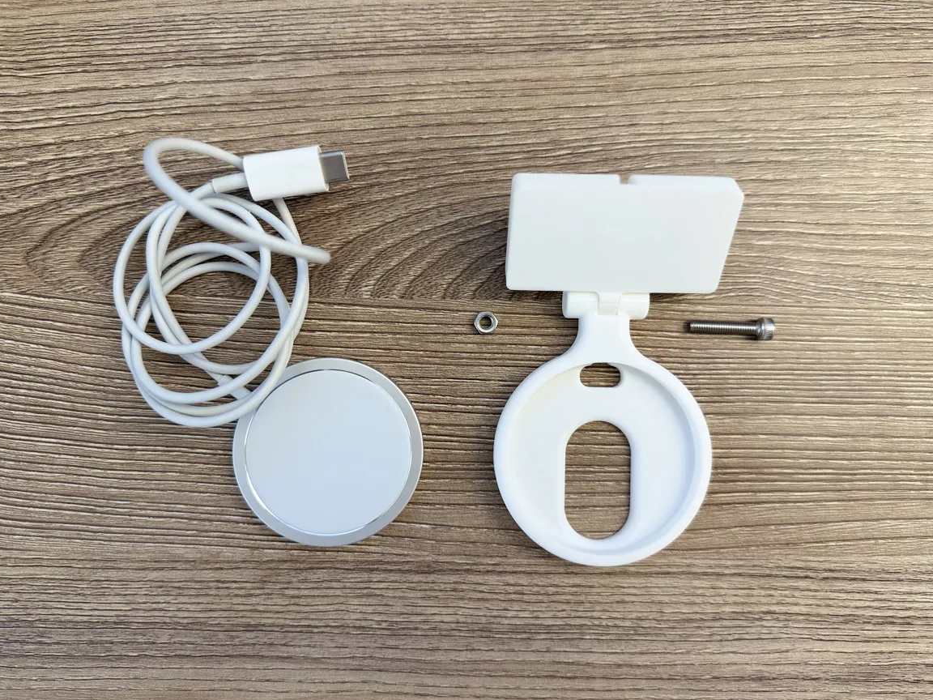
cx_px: 460
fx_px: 674
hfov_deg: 69.4
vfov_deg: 54.9
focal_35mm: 25
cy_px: 349
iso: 200
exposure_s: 1/121
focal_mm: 6.76
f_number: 1.78
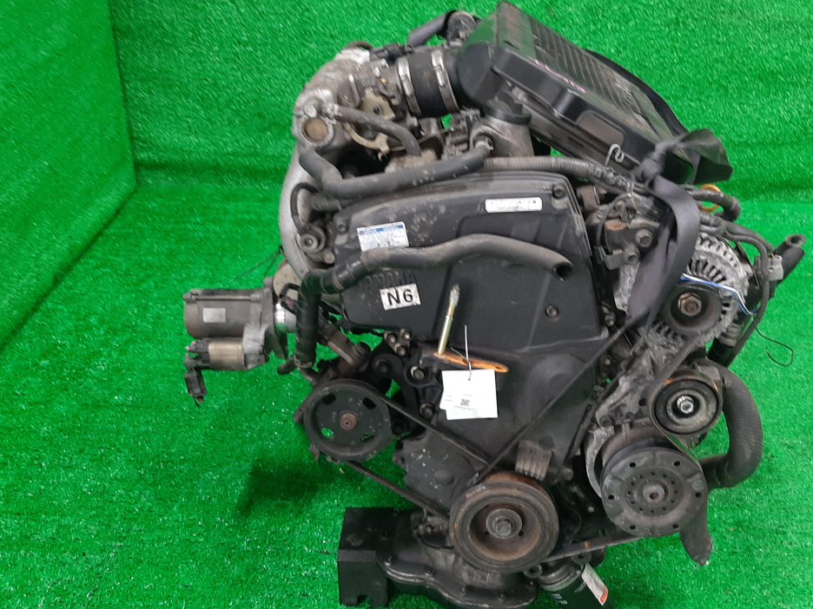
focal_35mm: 40
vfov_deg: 35.9
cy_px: 341
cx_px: 460
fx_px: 939
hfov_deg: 46.7
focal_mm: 3.93
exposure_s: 1/50
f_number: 1.7
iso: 144
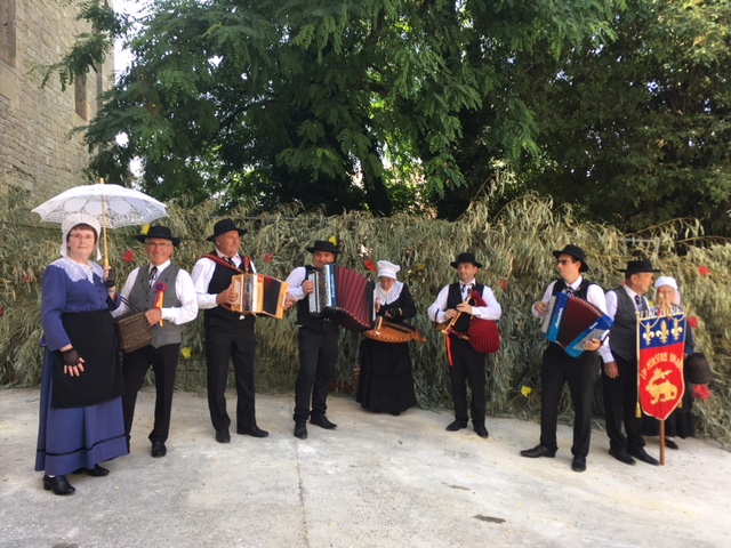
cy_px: 274
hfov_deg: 61.7
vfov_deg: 48.2
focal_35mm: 29
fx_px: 612
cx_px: 366
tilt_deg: -0.3
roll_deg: -0.4
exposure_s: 1/132
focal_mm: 4.15
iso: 25
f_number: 2.2
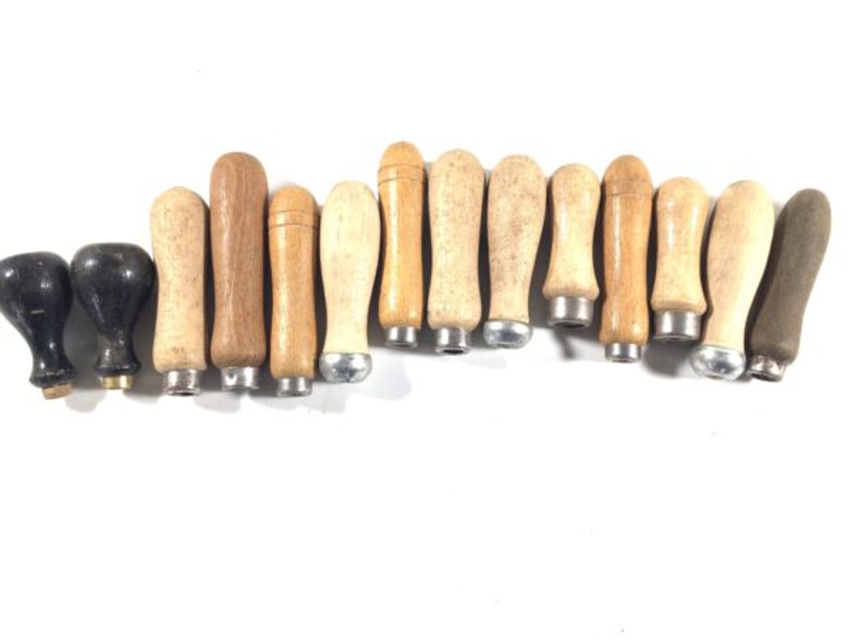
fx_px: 765
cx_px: 427
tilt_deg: -79.1
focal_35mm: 31
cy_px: 320
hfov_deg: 58.4
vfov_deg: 45.4
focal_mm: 3.3
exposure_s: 1/50
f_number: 2.4
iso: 25
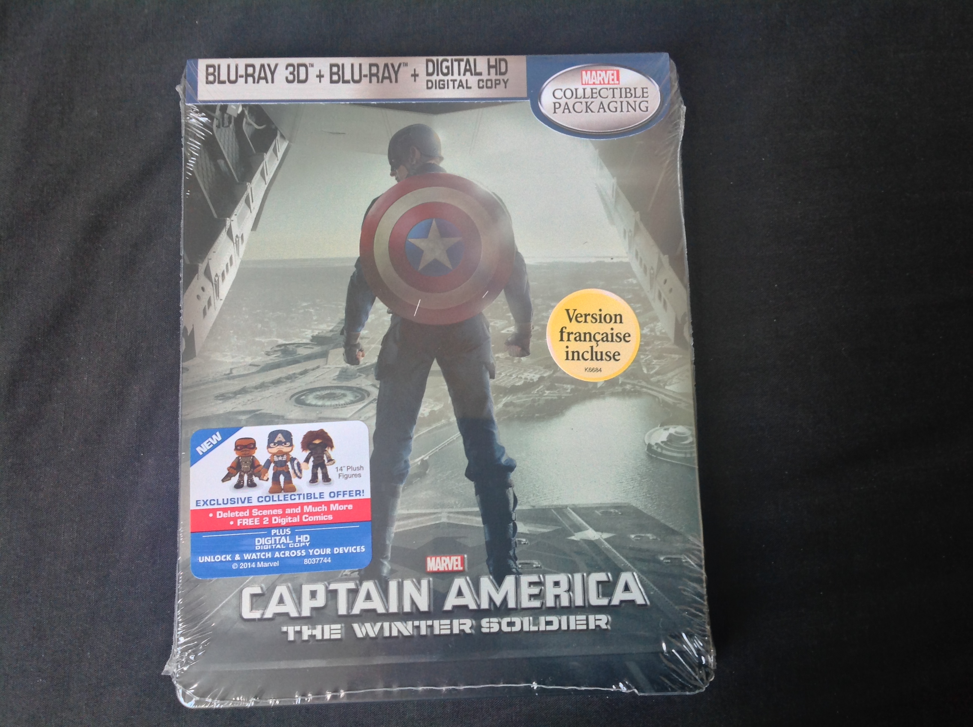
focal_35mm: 35
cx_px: 486
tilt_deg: -87.1
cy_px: 364
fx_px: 982
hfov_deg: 52.7
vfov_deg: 40.6
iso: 50
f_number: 2.4
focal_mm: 4.28
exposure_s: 1/20
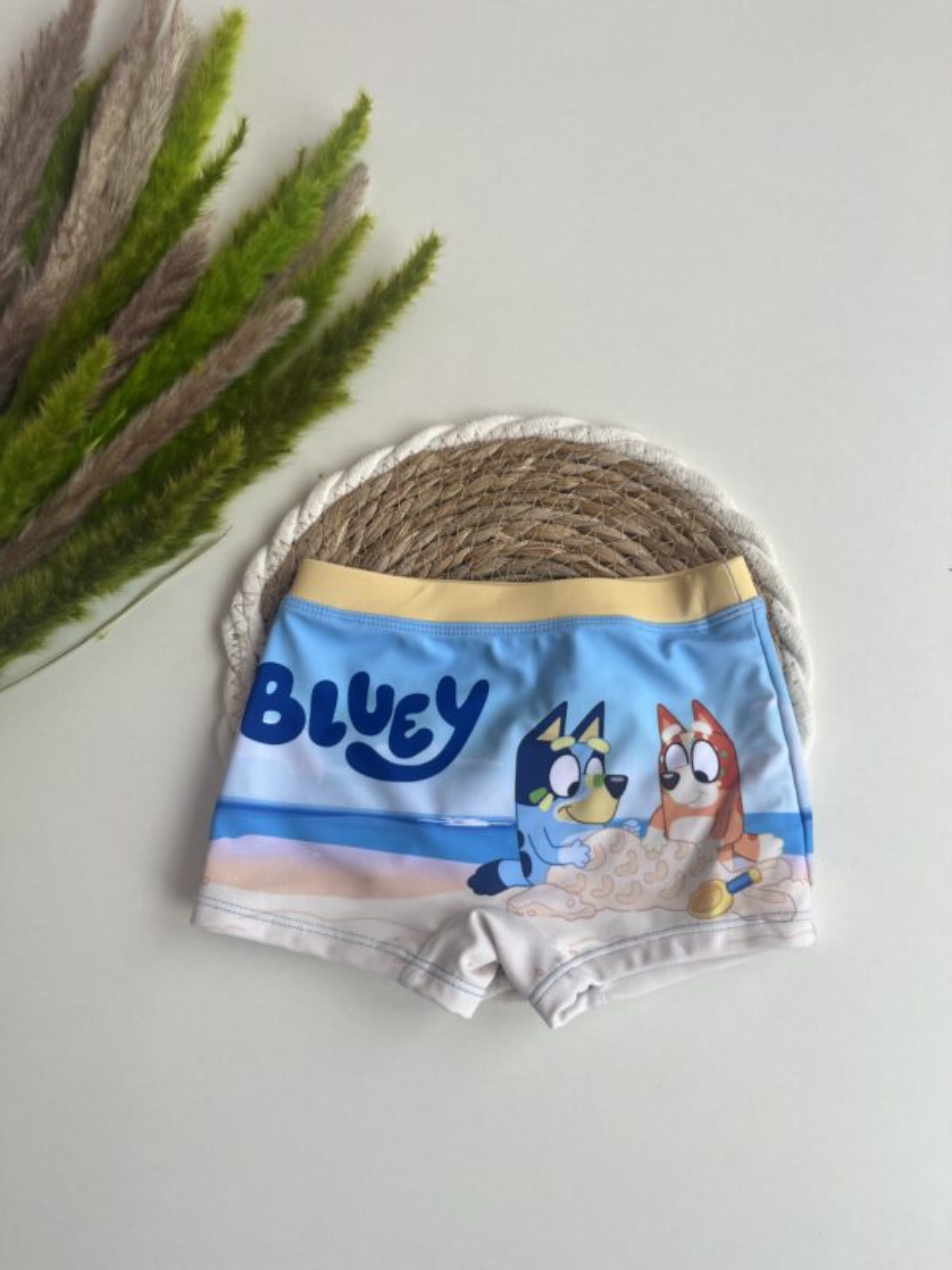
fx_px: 953
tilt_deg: -75.4
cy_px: 635
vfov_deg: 67.3
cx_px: 476
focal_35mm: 26
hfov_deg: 53.1
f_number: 1.6
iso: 50
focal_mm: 5.1
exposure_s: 1/1279
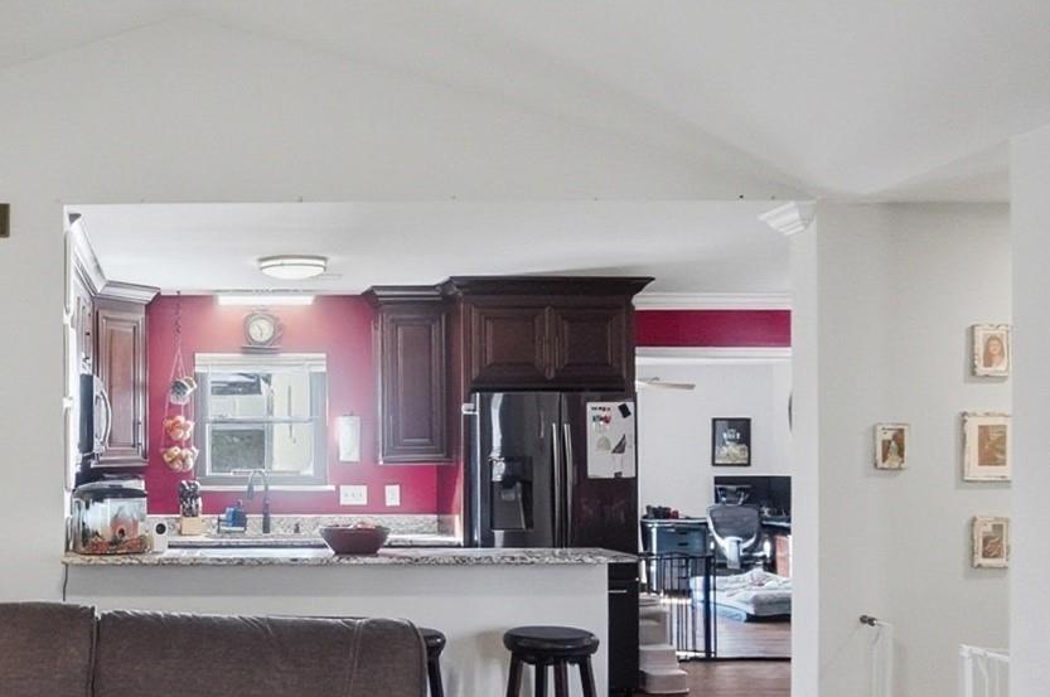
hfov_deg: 48.8
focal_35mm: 36
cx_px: 151
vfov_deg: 36.2
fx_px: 1049
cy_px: 487
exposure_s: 1/125
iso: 100
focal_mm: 10
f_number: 4
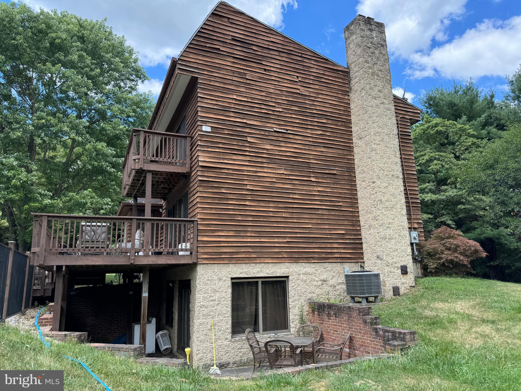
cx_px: 260
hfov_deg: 71.6
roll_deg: +2.1
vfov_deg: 56.8
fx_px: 361
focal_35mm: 24
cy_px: 196
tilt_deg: +13.0
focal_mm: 6.76
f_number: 1.78
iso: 80
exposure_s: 1/888
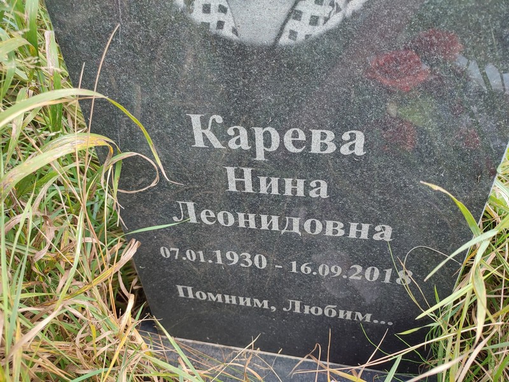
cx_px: 254
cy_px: 191
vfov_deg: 54.9
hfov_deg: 69.4
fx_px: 368
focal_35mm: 25
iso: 83
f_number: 1.9
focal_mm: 6.04
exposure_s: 1/100
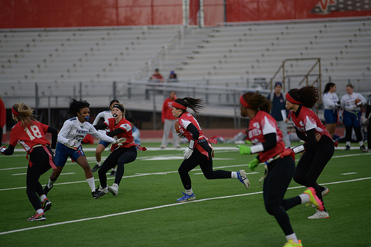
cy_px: 124
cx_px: 186
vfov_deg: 6.9
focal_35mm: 200
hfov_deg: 10.3
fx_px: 2061
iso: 1250
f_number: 2.8
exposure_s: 1/3200
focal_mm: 200
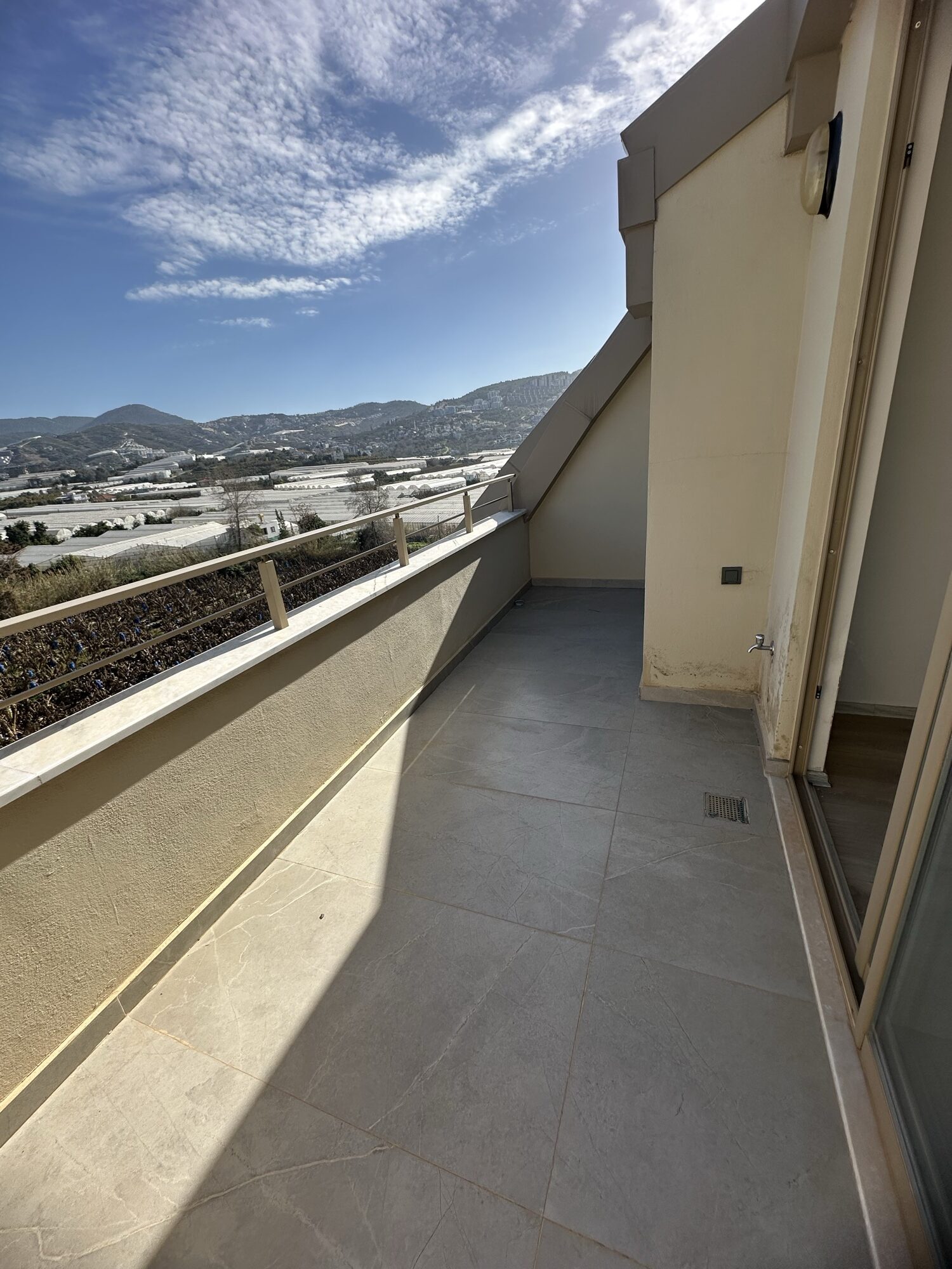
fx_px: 513
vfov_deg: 102.1
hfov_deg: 85.7
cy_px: 634
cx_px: 476
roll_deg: +5.2
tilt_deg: -19.1
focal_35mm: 14
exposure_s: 1/1453
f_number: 2.2
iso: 40
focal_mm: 2.22
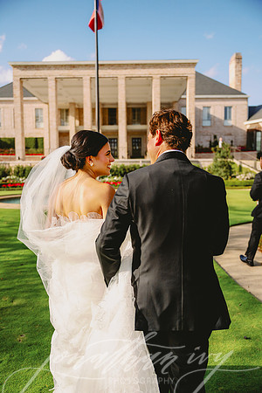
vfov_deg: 58.7
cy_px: 196
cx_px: 131
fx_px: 349
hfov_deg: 41.1
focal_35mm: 32
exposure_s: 1/8000
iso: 200
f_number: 2.8
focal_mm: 32
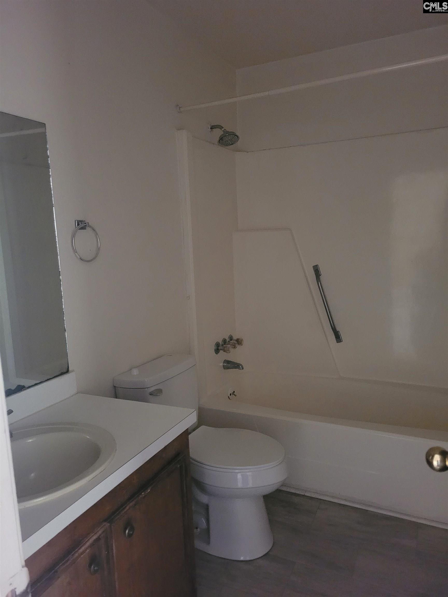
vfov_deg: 67.3
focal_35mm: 26
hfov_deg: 53.1
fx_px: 449
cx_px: 224
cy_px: 298
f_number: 1.8
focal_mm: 5.4
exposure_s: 1/24
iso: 1600
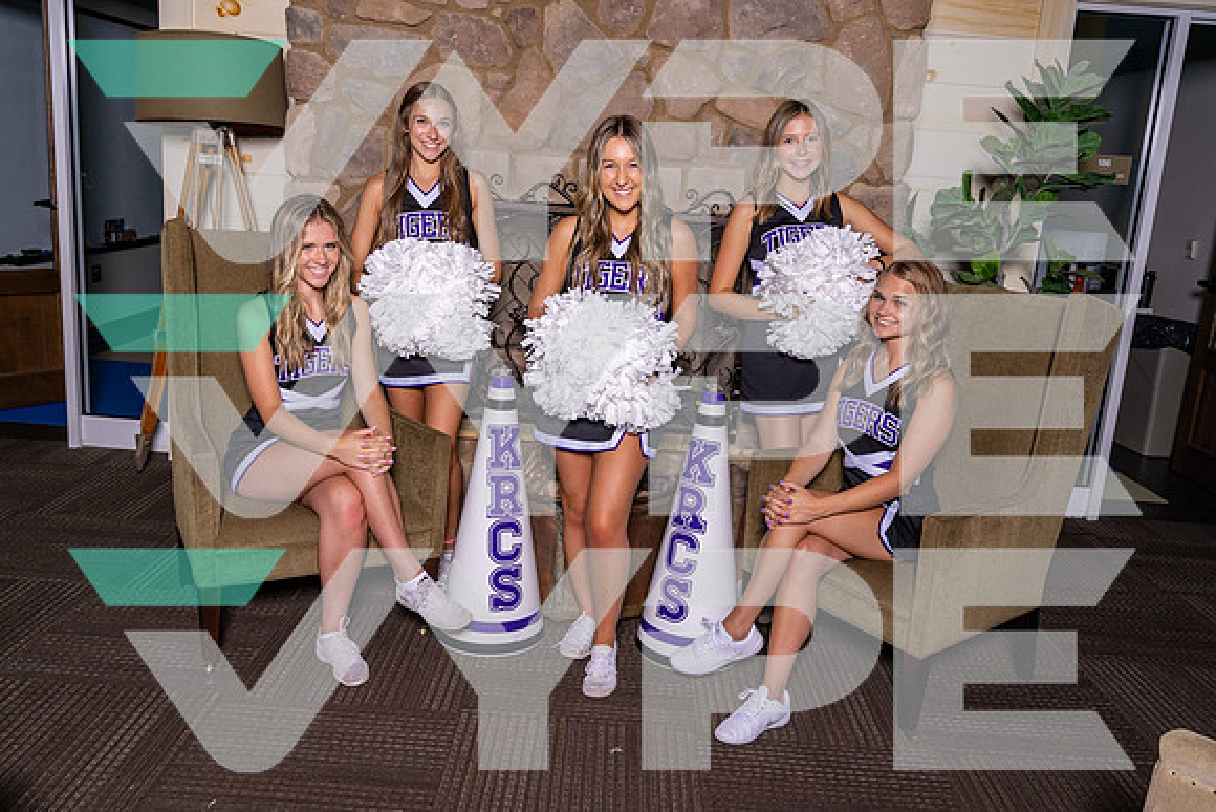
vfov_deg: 43.6
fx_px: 1014
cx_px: 608
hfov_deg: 61.9
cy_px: 406
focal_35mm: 30
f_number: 9
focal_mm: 30
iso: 200
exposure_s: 1/250
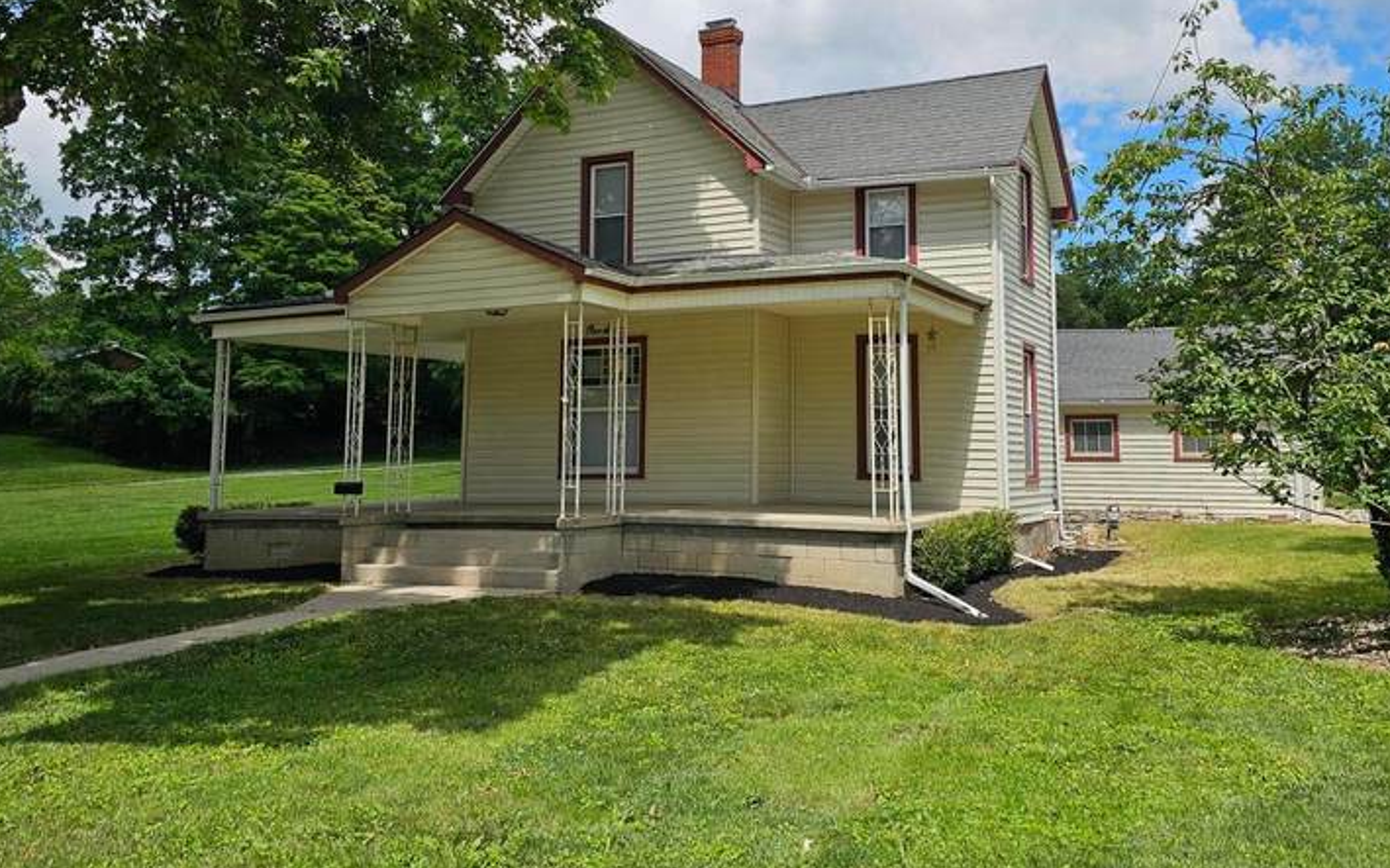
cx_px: 696
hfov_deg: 58.1
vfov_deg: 37.8
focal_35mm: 33
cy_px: 274
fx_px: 1250
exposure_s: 1/1038
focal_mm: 6.3
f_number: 1.7
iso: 10
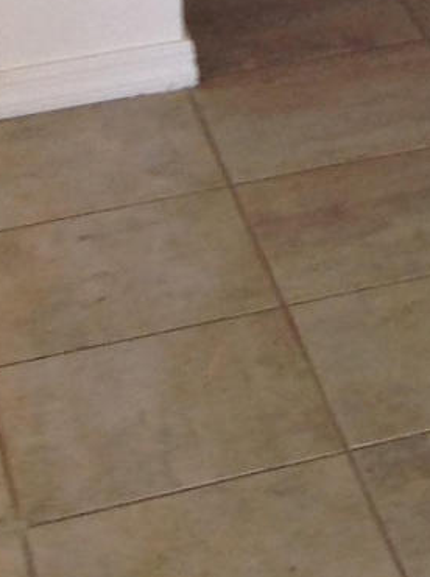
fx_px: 3141
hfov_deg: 7.2
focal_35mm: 189
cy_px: -834
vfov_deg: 9.3
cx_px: 1127
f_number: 2.4
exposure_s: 1/24
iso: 50
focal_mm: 4.28
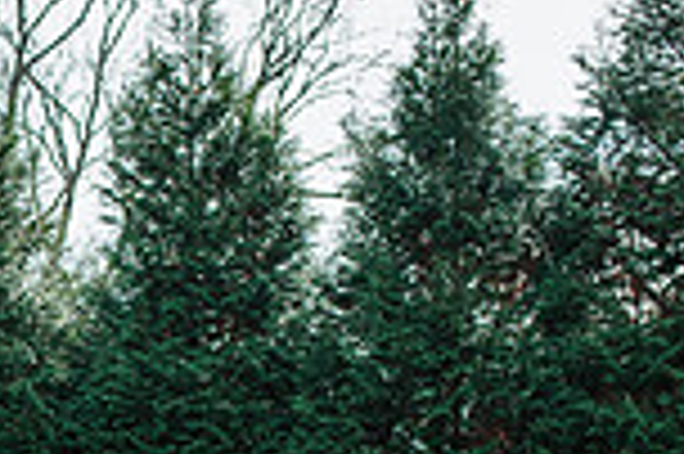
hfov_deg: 14.2
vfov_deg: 9.8
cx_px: -302
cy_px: 681
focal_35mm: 136
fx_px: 2581
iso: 320
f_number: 3.5
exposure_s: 1/1250
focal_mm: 35
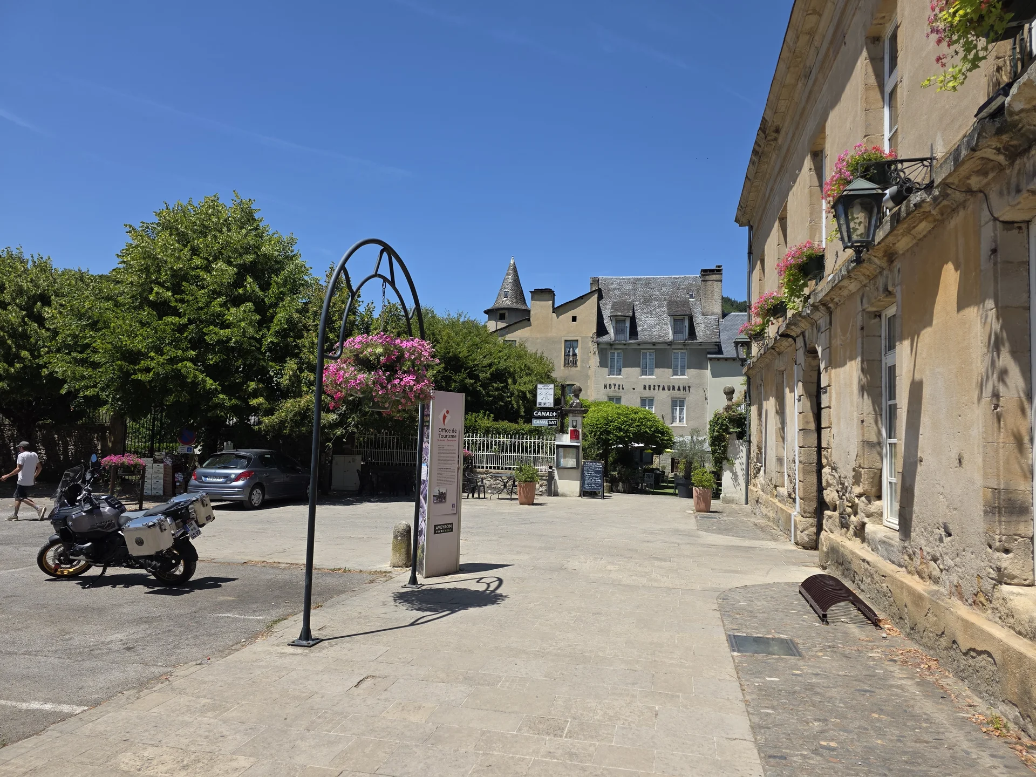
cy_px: 388
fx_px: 688
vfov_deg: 58.9
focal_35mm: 23
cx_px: 518
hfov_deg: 73.9
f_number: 1.7
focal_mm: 6.3
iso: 80
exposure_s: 1/7061
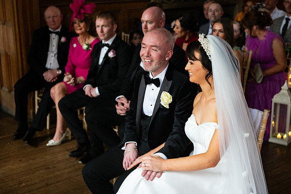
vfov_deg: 23.4
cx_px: 146
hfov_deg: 34.5
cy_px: 97
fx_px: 469
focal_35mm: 58
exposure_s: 1/160
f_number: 3.5
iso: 800
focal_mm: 58
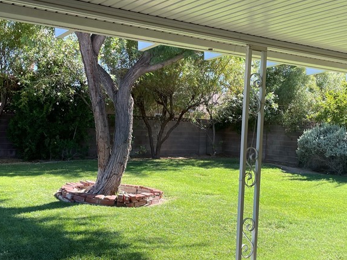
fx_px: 461
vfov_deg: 31.3
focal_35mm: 46
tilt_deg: -4.9
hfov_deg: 41.2
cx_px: 184
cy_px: 171
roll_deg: -2.3
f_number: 1.6
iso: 32
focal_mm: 4.2
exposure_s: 1/445
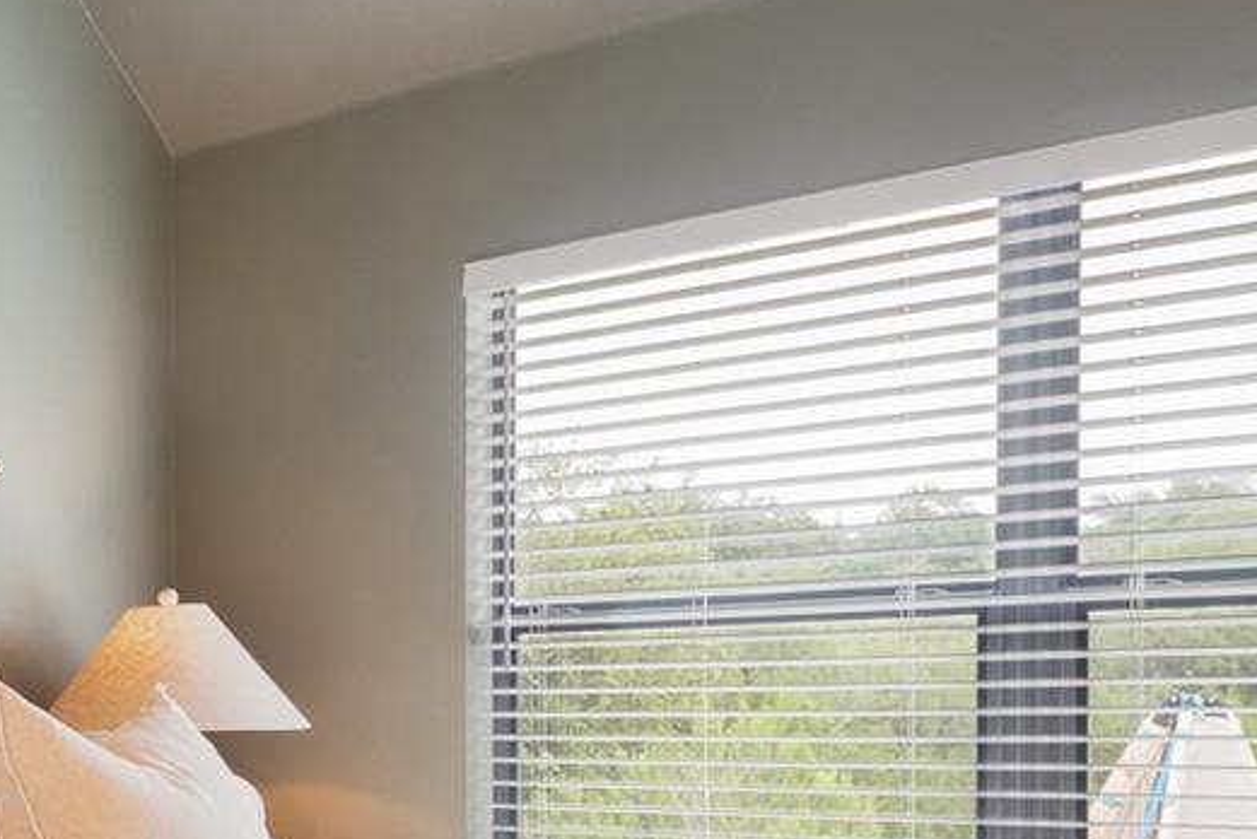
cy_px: 728
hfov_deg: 27.2
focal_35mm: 55
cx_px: -555
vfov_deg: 24.1
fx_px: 1921
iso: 400
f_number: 8
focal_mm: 14
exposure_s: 1/2.5
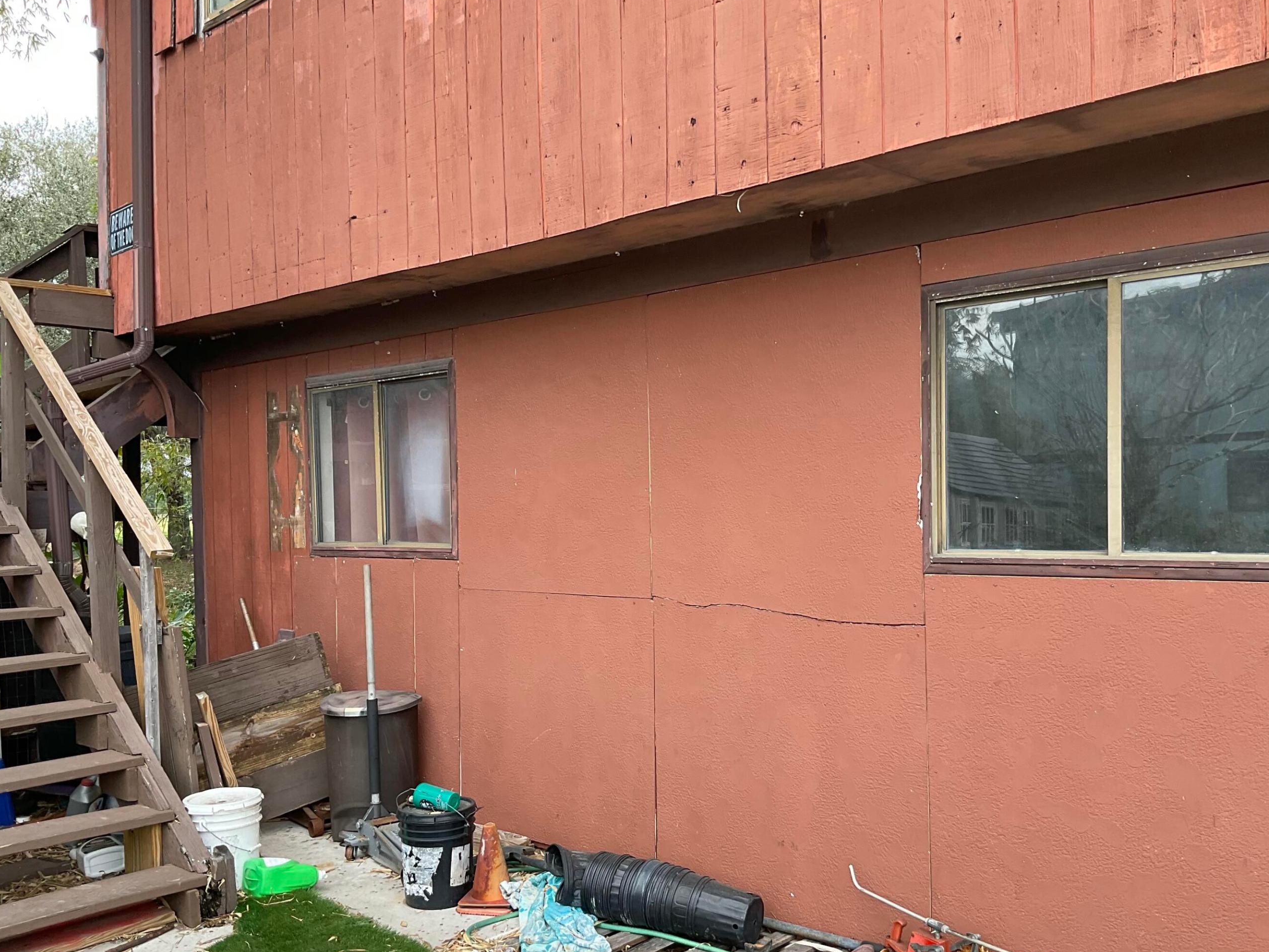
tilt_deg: -0.8
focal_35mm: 33
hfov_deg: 55.3
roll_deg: +0.6
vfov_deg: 42.9
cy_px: 535
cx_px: 655
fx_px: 1210
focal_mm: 3
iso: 16
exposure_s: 1/123
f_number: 1.8
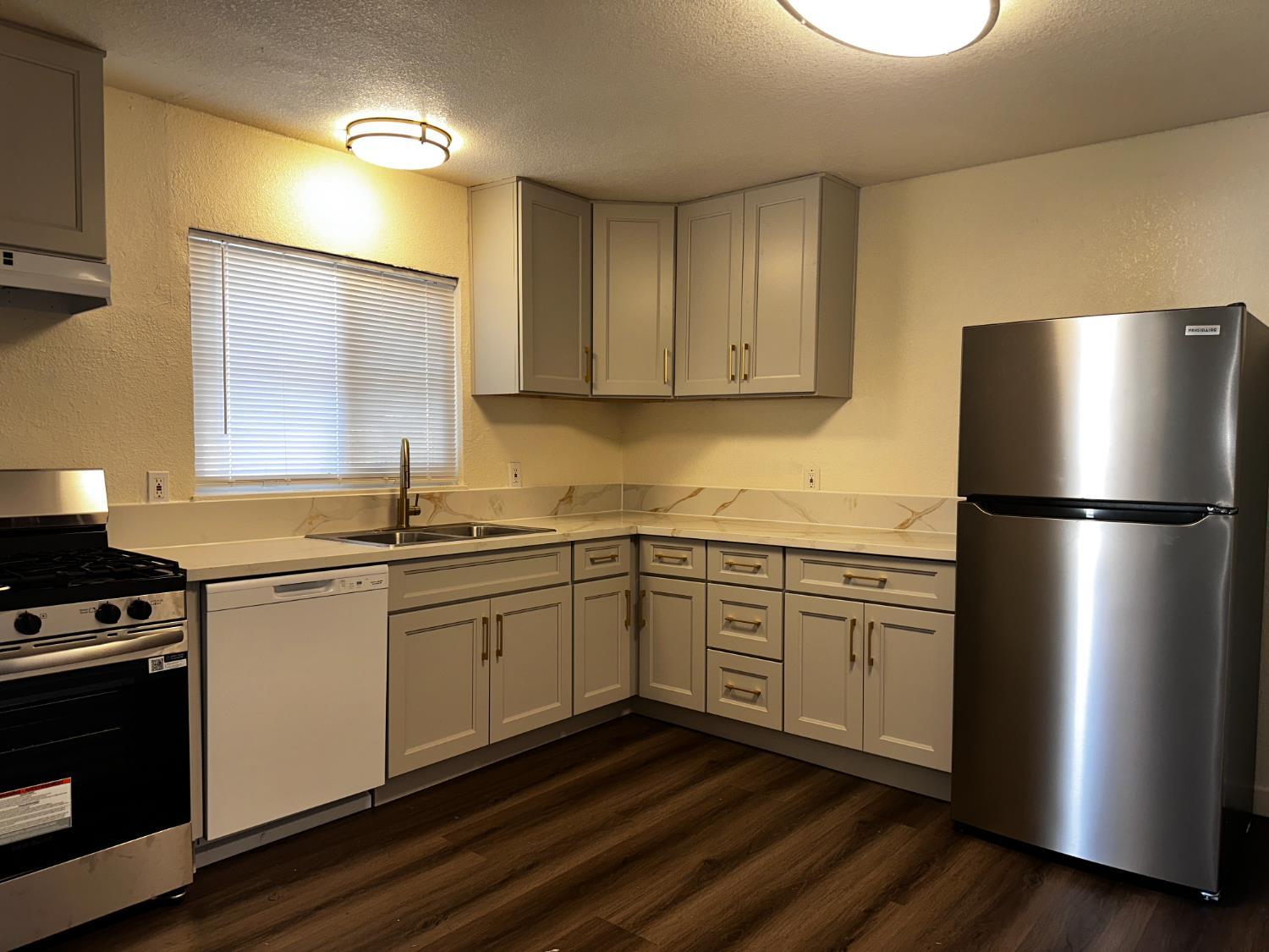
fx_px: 880
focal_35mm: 24
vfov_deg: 56.8
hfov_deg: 71.6
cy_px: 476
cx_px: 634
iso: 50
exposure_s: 1/43
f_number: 1.78
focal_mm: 6.86
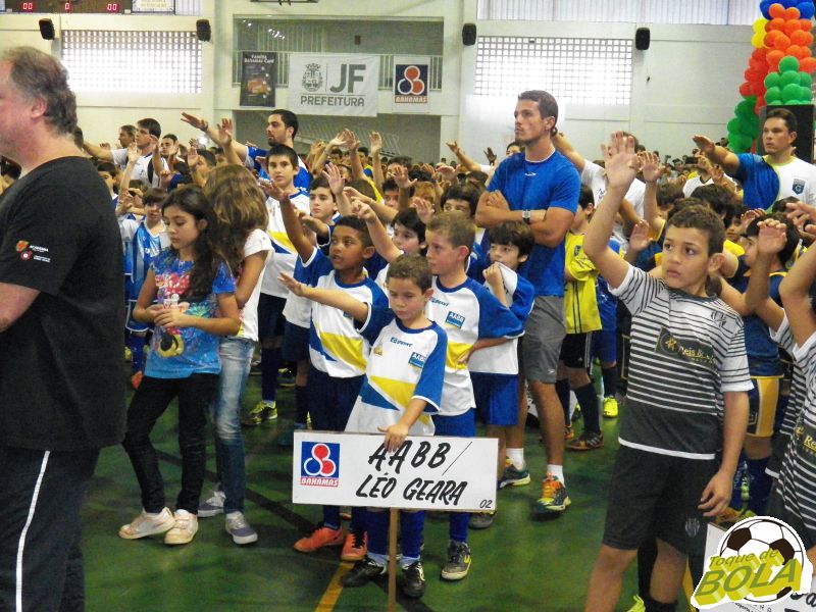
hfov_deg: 42.9
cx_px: 408
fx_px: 1037
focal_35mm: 44
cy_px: 306
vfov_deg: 32.9
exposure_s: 1/160
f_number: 3.2
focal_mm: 7.9
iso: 3200
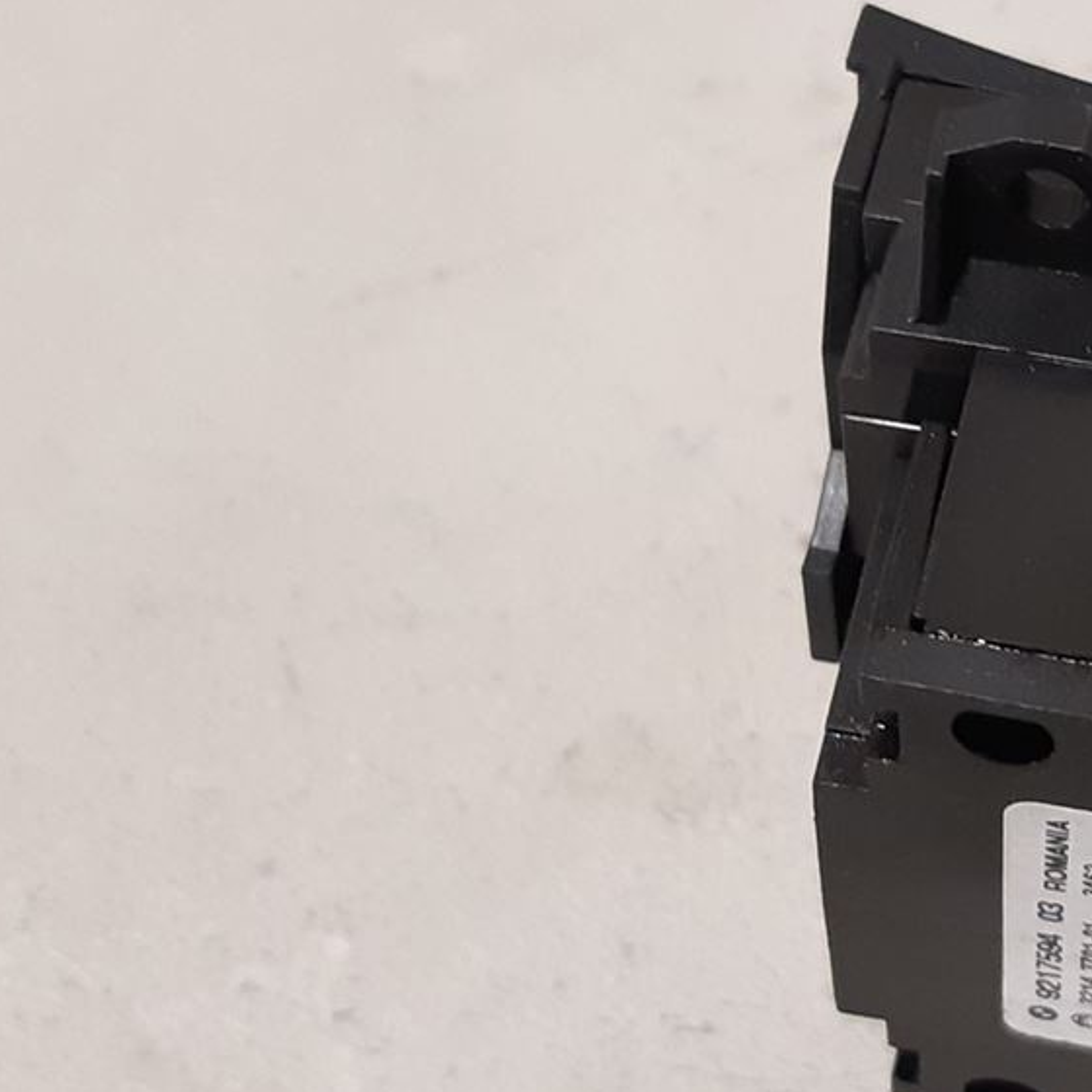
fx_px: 2998
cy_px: 681
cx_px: 1285
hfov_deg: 19.5
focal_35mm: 84
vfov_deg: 20.6
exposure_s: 1/50
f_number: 1.7
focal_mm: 3.93
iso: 250
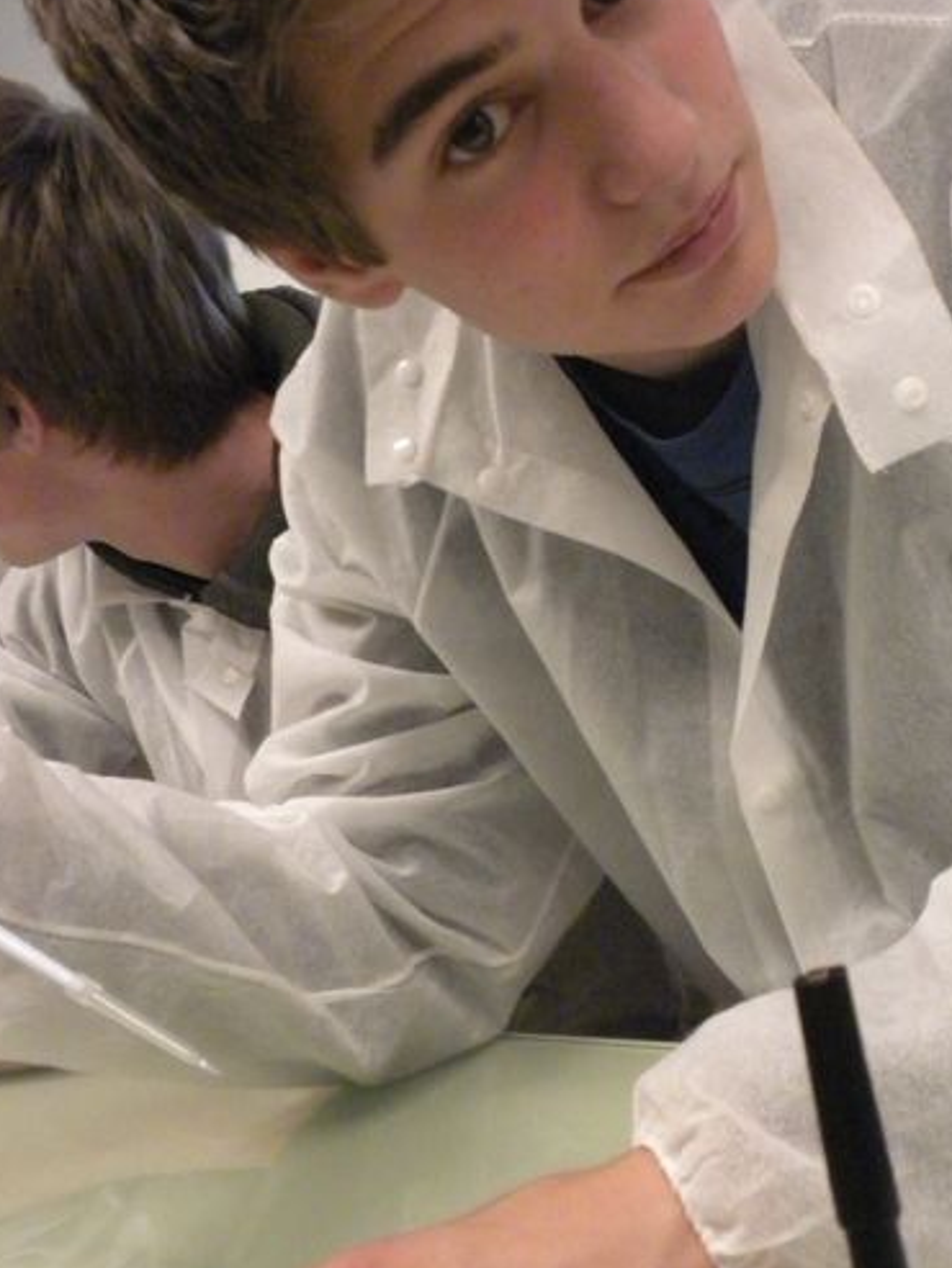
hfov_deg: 30.1
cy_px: 576
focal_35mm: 48
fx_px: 1759
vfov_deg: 39.6
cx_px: 600
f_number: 3.5
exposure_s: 1/107
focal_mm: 6.6
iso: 800
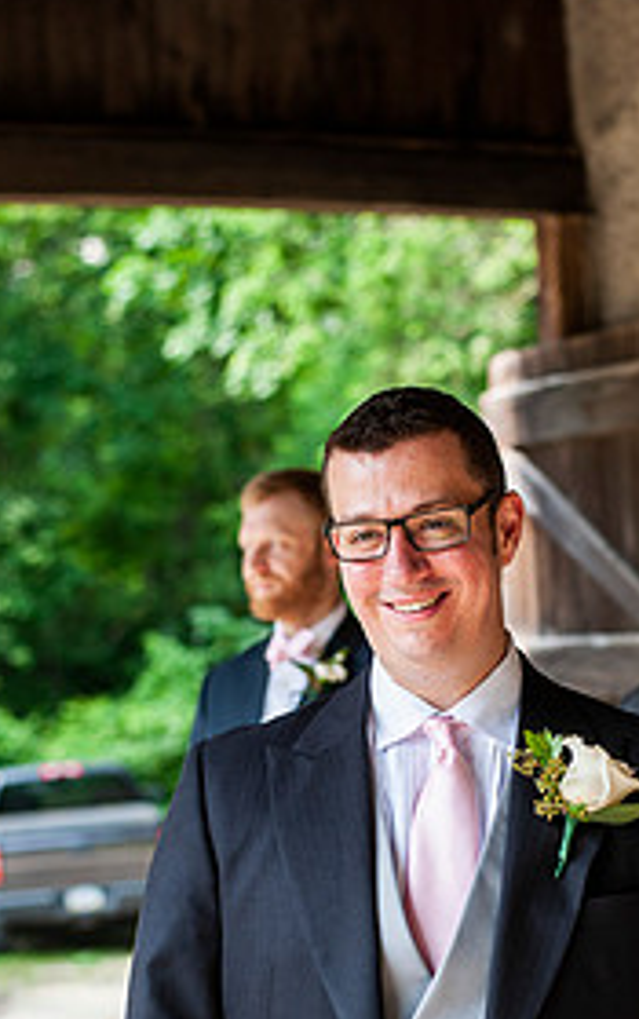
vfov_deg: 25.0
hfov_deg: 15.9
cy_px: 738
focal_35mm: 82
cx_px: 407
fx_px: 2279
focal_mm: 50
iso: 320
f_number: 2.8
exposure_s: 1/800
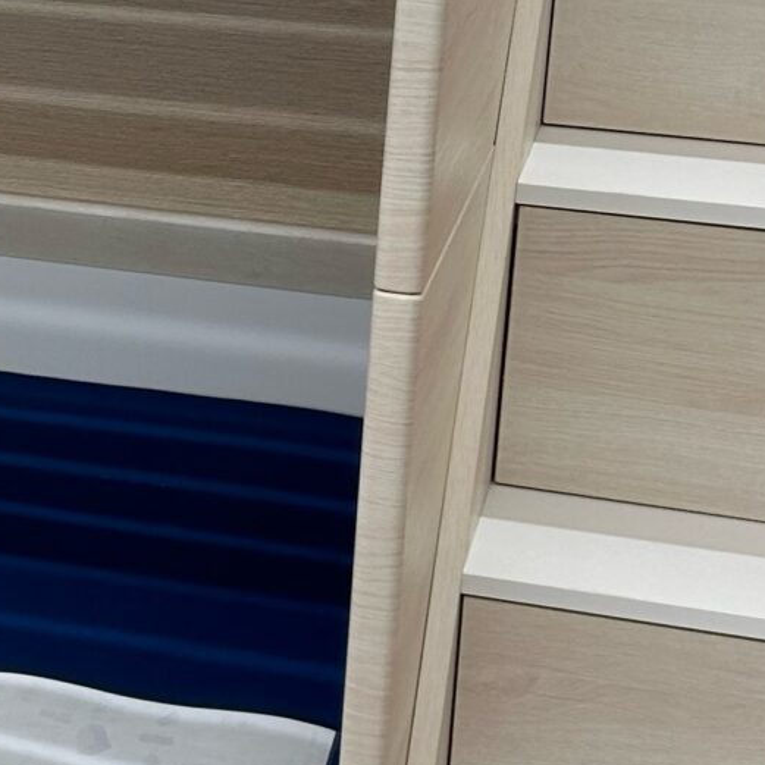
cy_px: 163
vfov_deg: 15.3
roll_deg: -0.3
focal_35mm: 113
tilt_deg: -15.2
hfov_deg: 14.5
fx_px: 2825
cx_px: -347
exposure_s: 1/121
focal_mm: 5.7
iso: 64
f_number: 1.5
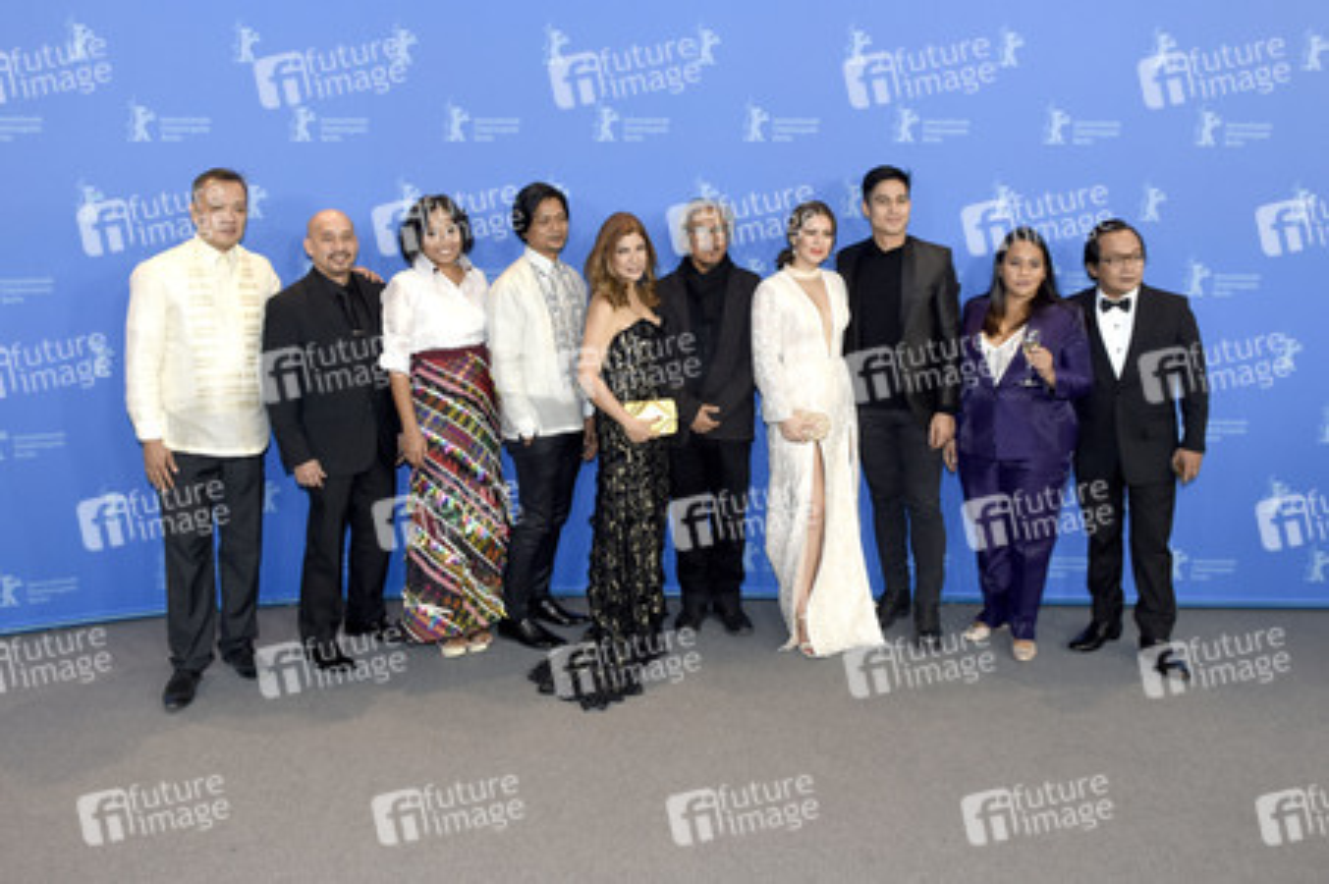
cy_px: 442
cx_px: 664
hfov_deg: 70.5
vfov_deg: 50.3
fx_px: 941
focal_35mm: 26
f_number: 5
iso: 640
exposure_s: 1/160
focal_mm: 17
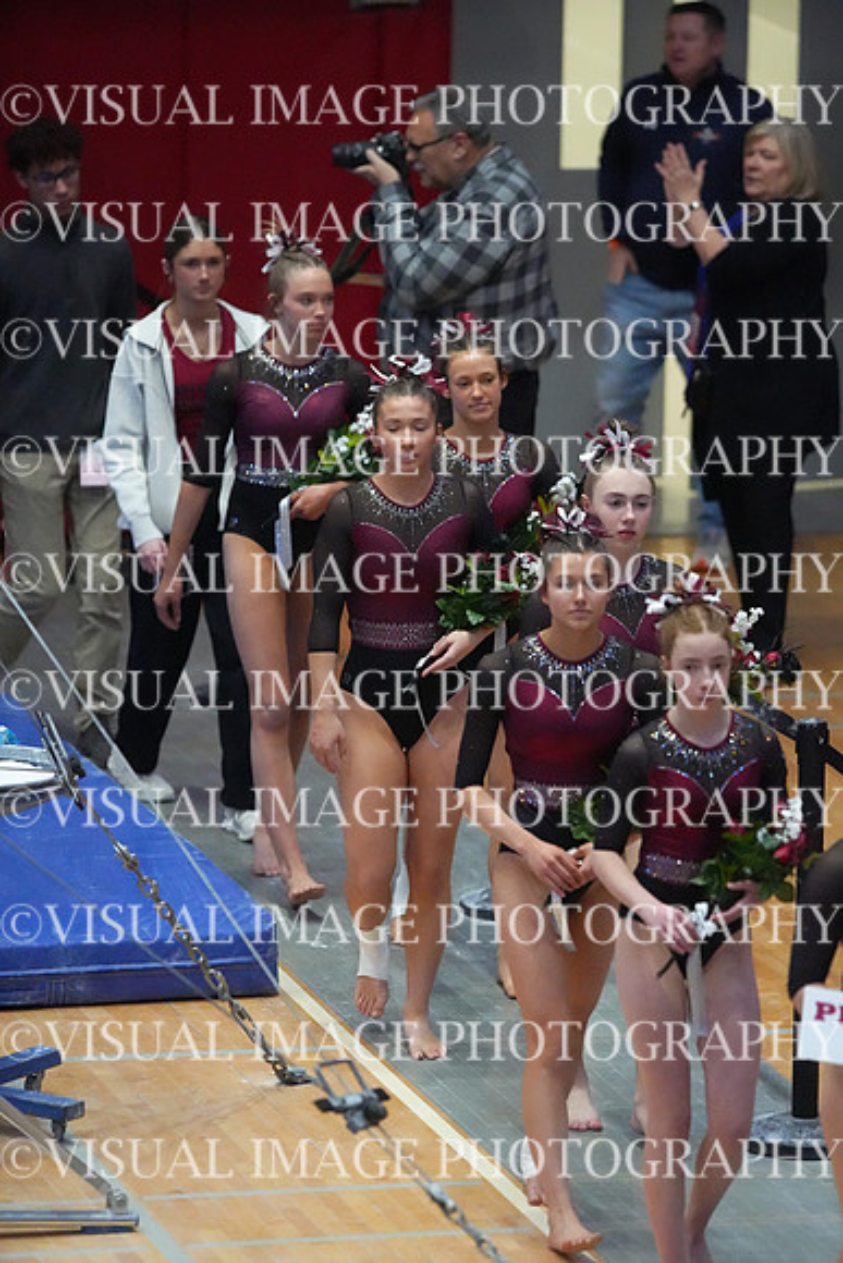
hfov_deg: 4.6
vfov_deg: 6.9
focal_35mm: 300
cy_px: 632
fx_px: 10530
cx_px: 422
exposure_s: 1/1600
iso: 20000
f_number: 3.5
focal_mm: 300
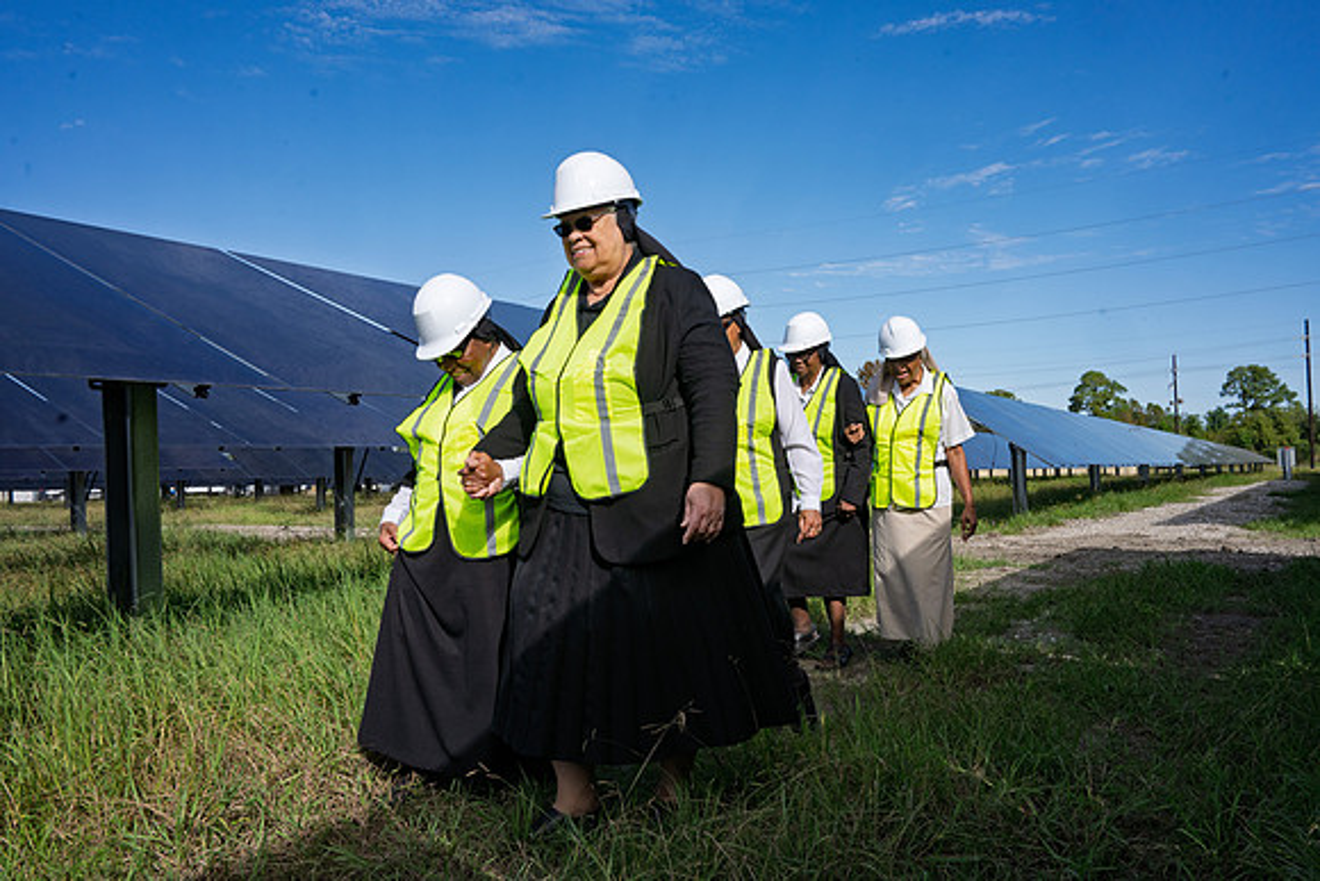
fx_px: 1027
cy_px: 440
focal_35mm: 28
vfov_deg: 46.4
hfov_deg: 65.5
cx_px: 660
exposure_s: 1/500
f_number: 11
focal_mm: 28
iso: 200
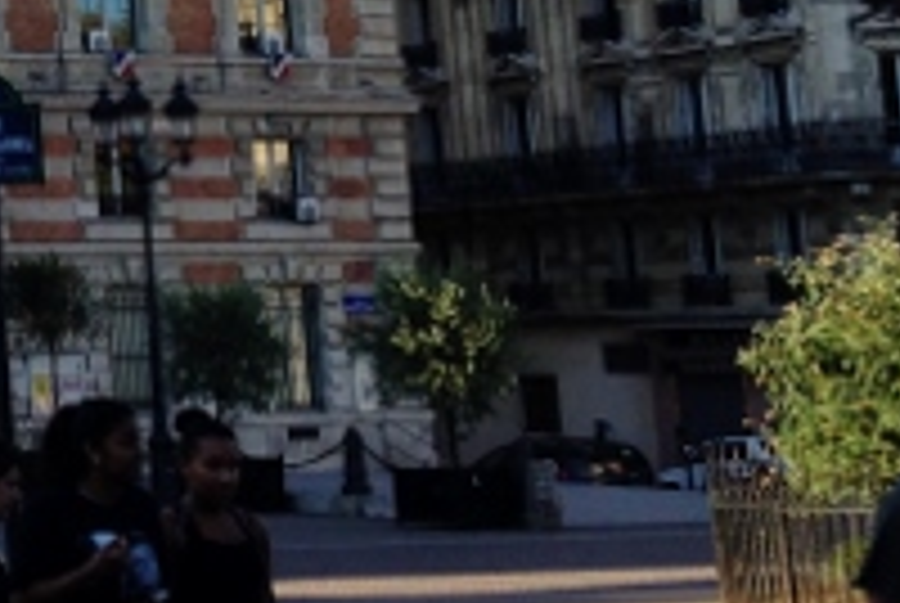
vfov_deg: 9.9
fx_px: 3430
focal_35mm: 137
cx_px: -616
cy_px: -184
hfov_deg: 13.7
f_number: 2.4
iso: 50
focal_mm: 4.13
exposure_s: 1/433
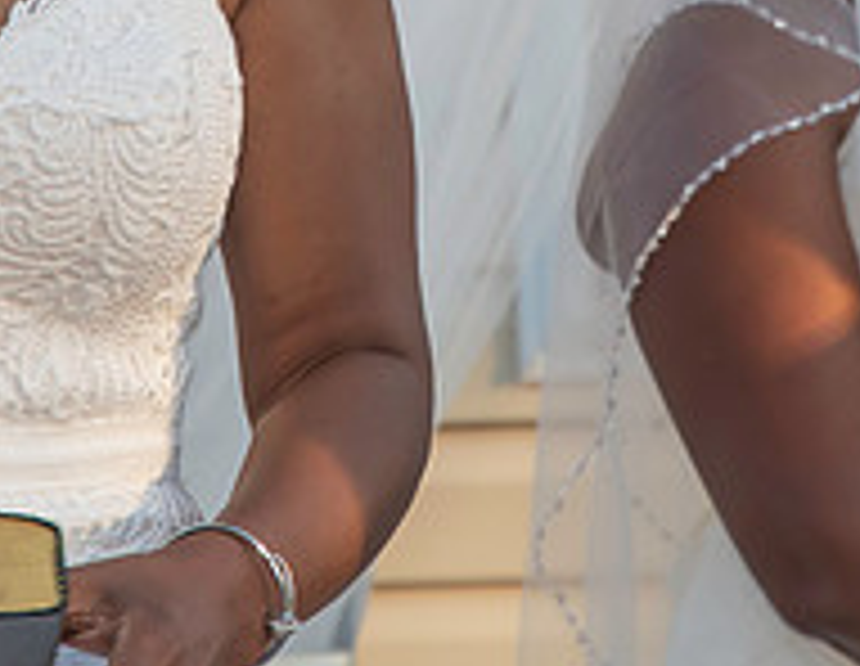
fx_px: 10761
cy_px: -291
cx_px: 414
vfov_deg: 3.5
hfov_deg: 4.6
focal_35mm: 428
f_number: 6.3
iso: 400
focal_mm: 75
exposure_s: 1/250
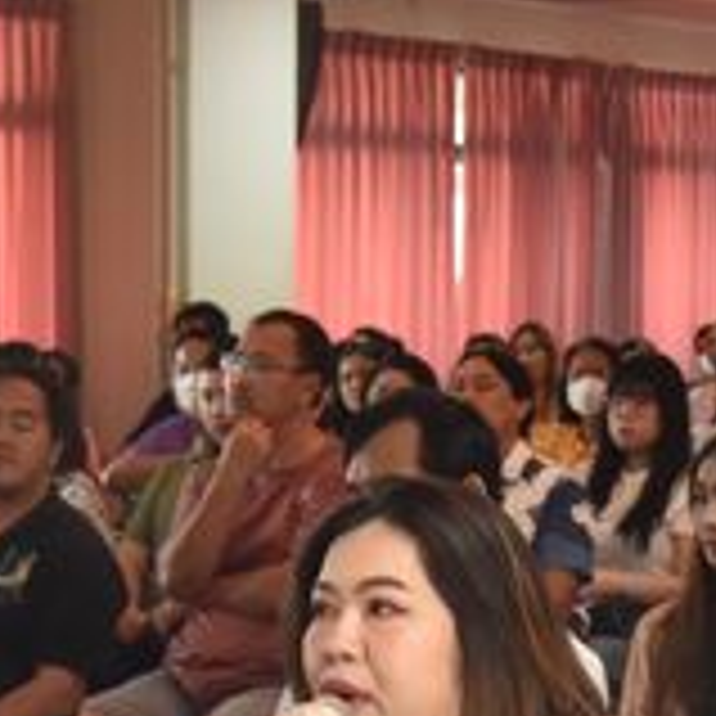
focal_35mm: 133
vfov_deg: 13.1
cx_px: 392
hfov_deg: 13.1
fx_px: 3112
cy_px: 549
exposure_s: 1/60
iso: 1600
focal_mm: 31
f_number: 4
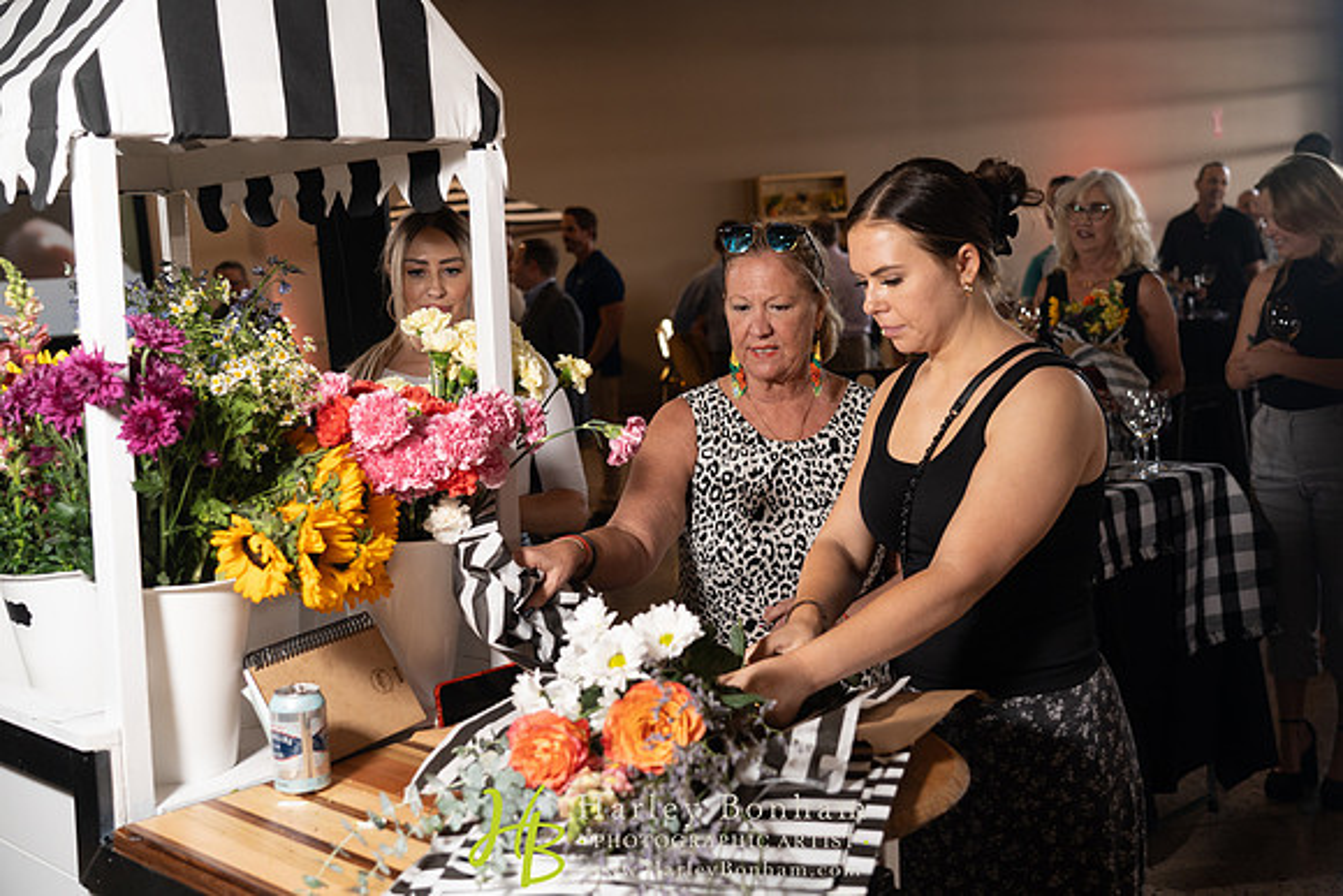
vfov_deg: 34.2
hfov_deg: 49.5
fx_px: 1455
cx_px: 672
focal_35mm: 39
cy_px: 448
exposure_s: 1/125
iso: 1250
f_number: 4
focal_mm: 39
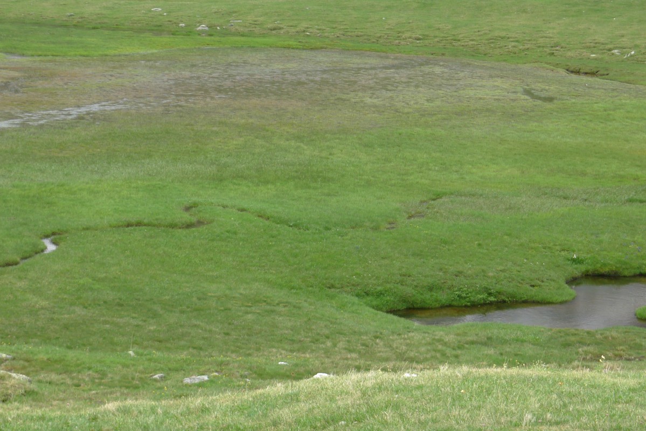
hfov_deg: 17.9
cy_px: 216
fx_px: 2046
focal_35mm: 114
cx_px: 323
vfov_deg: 12.0
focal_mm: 19.2
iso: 80
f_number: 3.3
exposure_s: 1/320
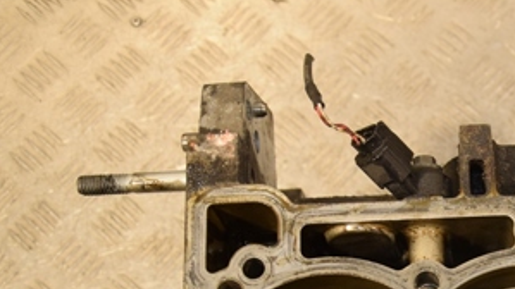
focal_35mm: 74
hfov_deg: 26.9
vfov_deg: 15.8
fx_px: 1010
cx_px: 522
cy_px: 334
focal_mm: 22
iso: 800
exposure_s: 1/160
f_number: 5
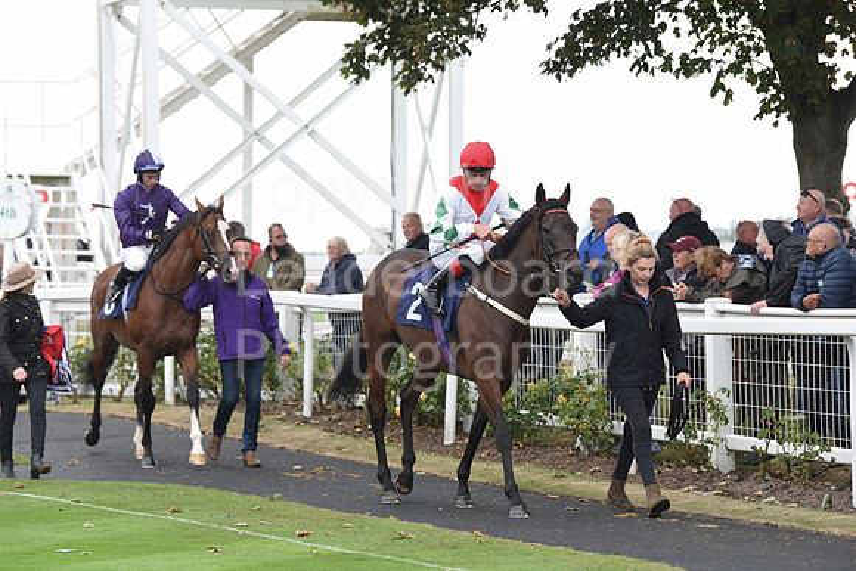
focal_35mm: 140
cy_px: 286
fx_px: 3330
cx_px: 428
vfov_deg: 9.8
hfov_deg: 14.7
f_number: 4.5
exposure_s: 1/320
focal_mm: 140
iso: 1000
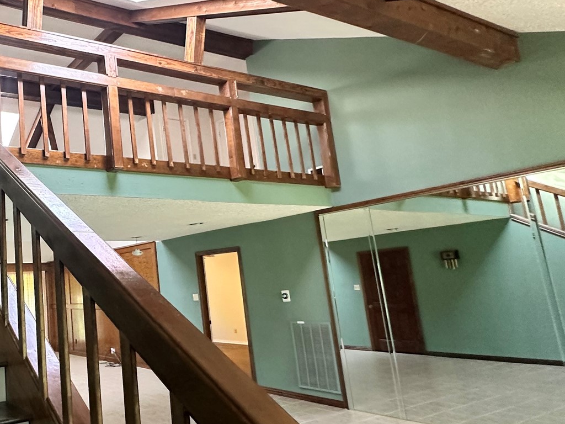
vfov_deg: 49.7
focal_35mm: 28
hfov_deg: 54.3
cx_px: 44
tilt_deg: +9.5
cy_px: 215
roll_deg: +3.7
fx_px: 457
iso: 320
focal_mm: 2.22
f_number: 2.2
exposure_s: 1/66
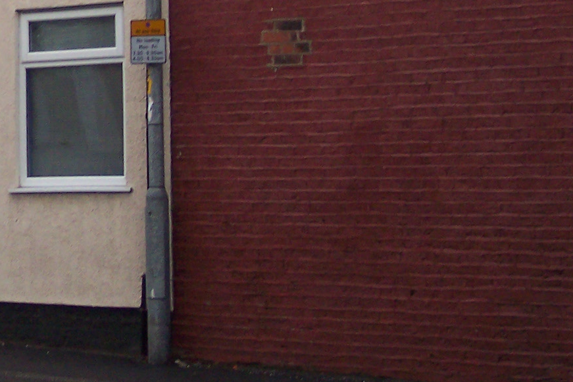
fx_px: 1862
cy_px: 0
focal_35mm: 117
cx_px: -90
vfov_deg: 11.6
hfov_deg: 16.8
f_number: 2.8
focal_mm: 8
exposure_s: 1/30
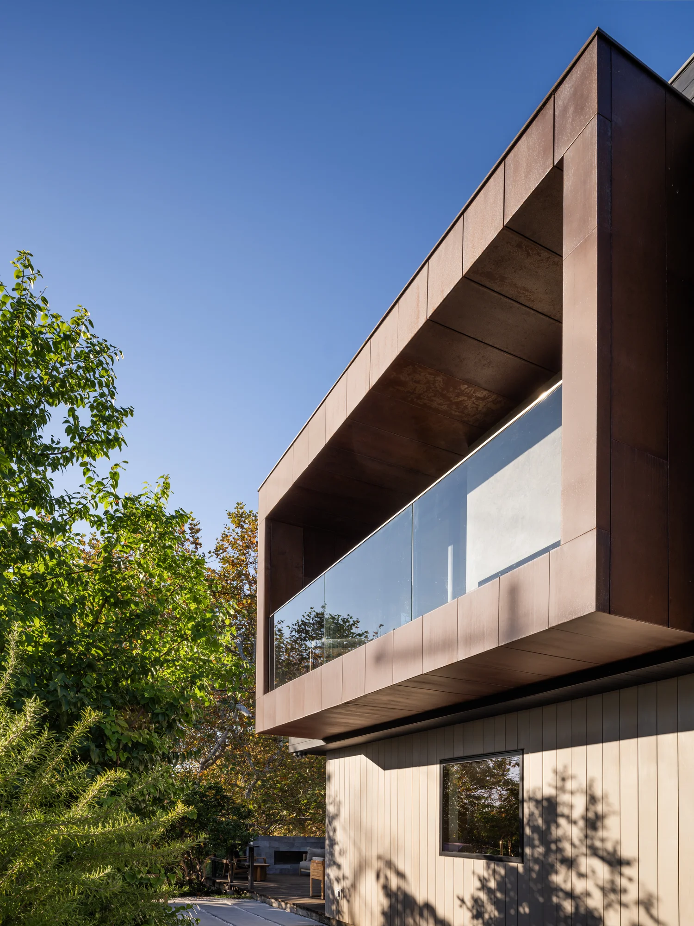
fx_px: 642
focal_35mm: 24
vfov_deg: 71.6
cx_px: 347
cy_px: 463
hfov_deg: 56.8
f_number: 18
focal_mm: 30
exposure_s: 1/60
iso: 100
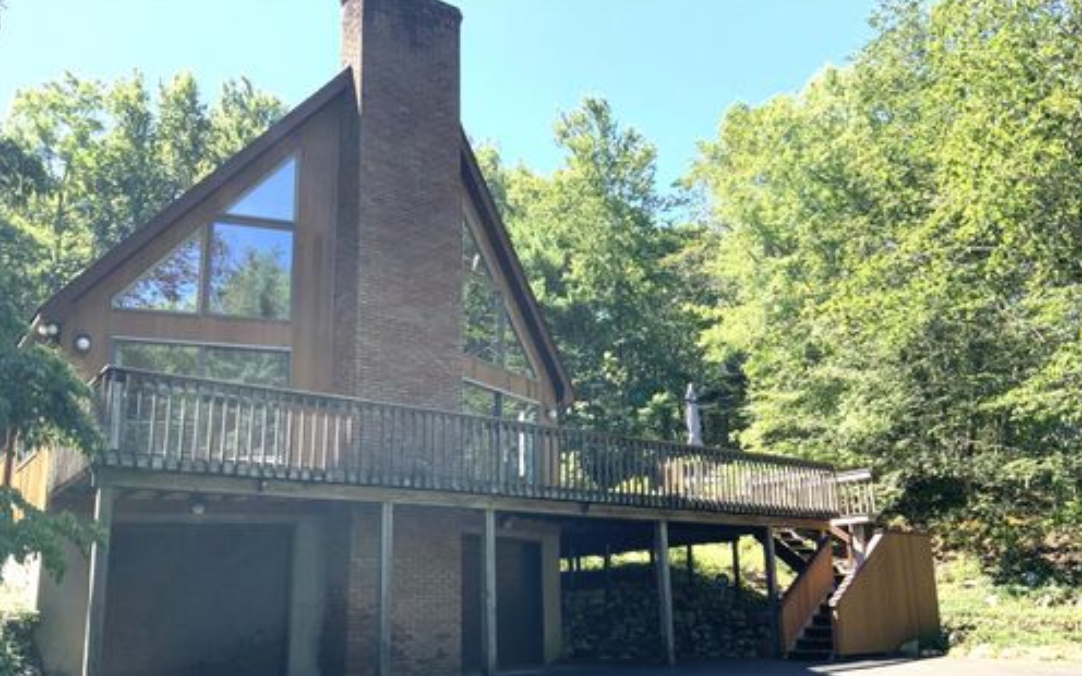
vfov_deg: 40.4
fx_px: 914
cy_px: 405
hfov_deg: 61.2
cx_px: 541
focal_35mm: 31
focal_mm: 3
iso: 16
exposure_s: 1/403
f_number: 1.8
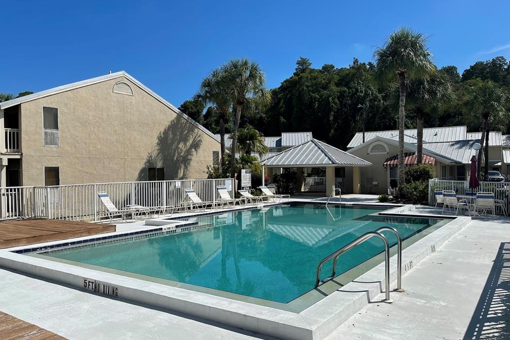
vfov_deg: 47.9
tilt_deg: -1.6
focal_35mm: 27
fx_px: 382
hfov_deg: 67.4
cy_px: 177
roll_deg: +1.1
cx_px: 252
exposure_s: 1/7407
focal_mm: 5.1
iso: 32
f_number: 1.6
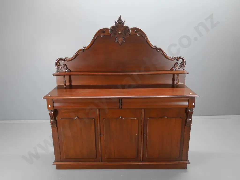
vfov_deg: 46.8
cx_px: 120
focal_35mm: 30
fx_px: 208
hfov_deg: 59.9
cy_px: 90
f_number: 3.7
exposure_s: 1/60
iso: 2000
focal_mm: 15
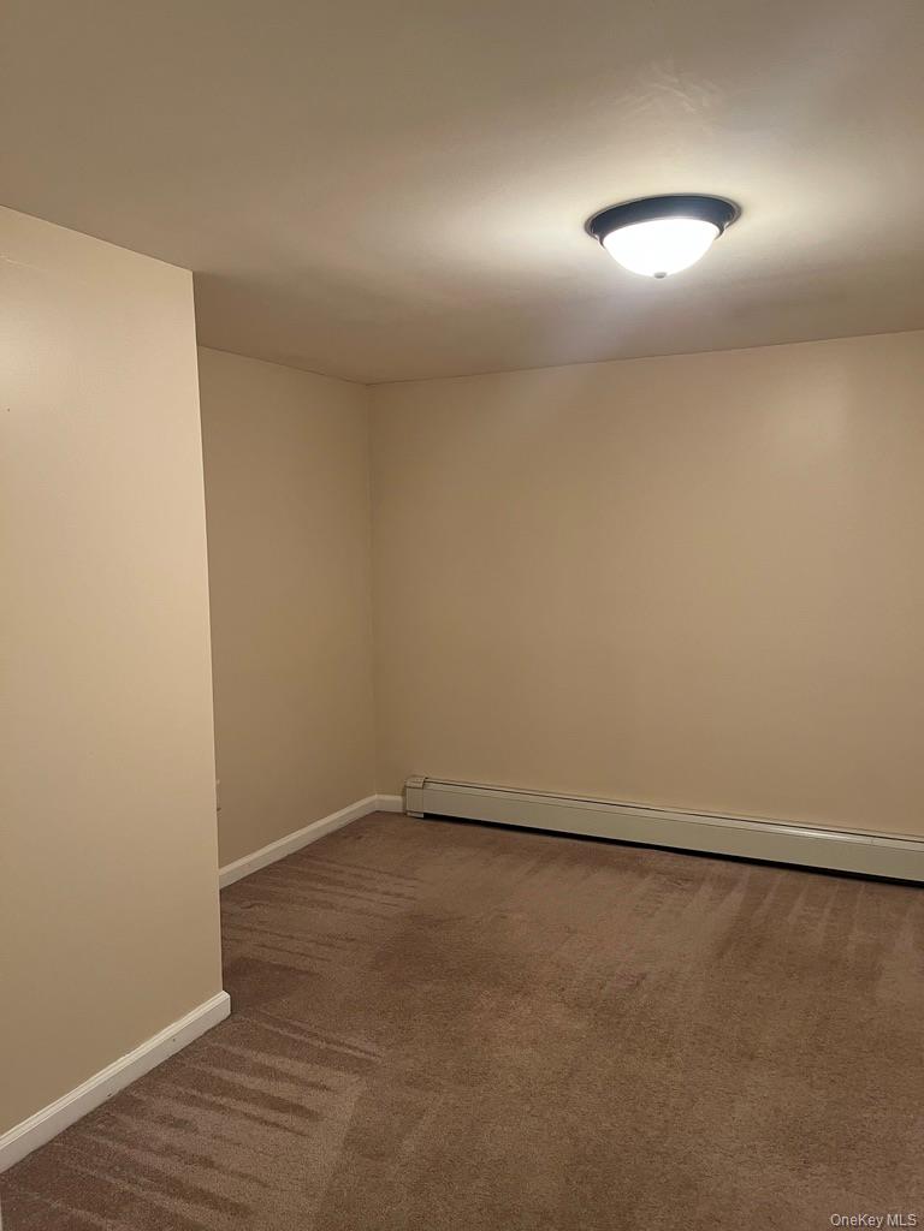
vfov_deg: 67.3
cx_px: 462
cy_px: 616
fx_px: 925
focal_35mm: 26
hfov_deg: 53.1
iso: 200
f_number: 1.6
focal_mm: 5.1
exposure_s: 1/60
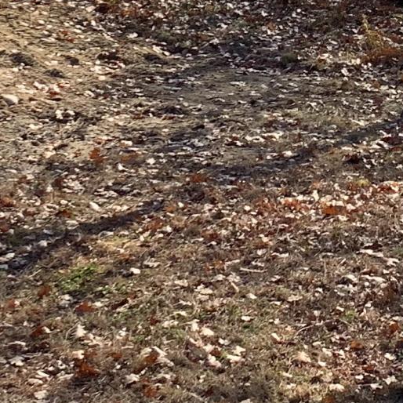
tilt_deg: -4.4
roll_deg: +0.0
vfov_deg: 12.3
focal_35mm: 134
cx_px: 223
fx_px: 1765
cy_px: -228
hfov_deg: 13.0
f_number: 1.8
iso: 25
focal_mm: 4.25
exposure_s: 1/1880
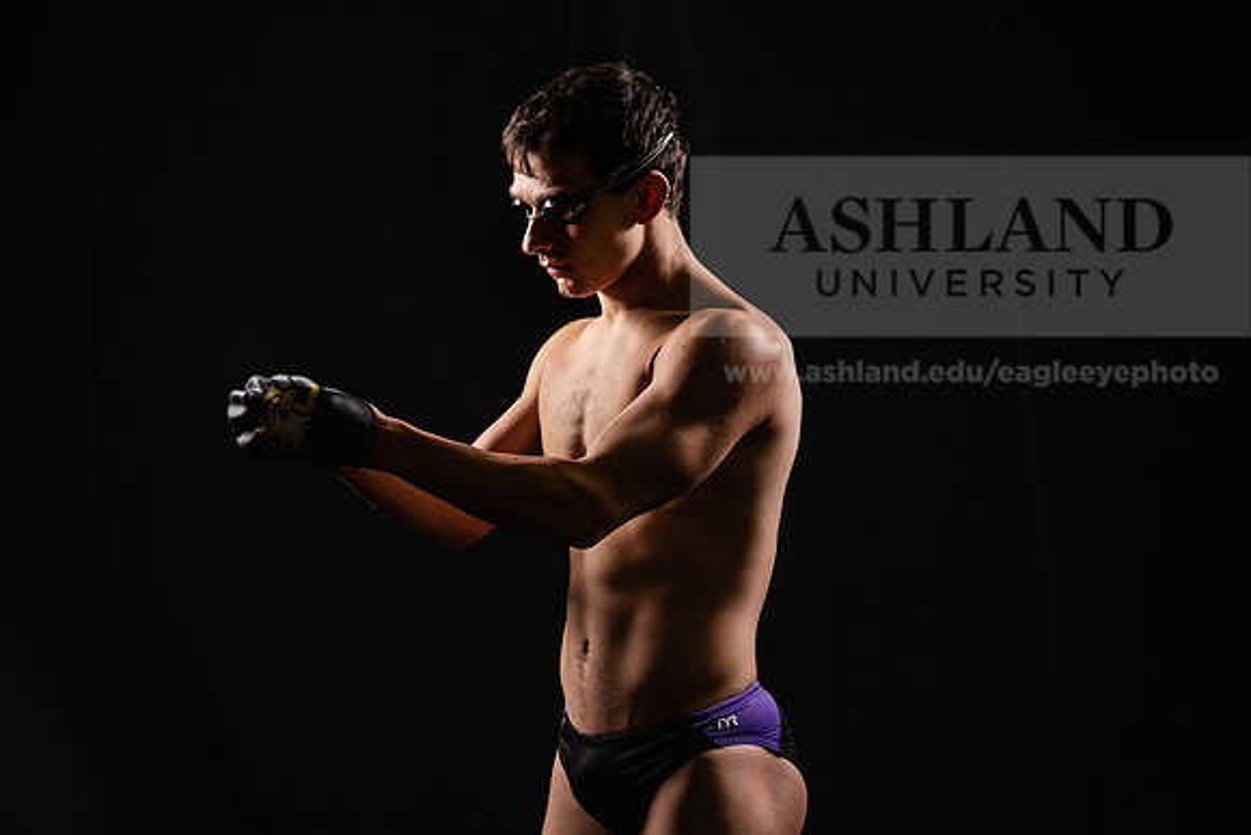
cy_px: 418
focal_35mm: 120
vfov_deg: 11.4
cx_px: 626
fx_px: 4171
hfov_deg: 17.1
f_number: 6.3
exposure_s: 1/200
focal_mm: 120
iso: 400
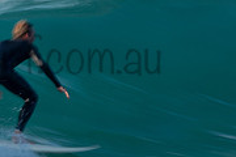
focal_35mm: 2414
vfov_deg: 0.6
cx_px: 22
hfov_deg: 0.9
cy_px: 44
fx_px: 15824
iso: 100
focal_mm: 500
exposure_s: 1/25
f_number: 20
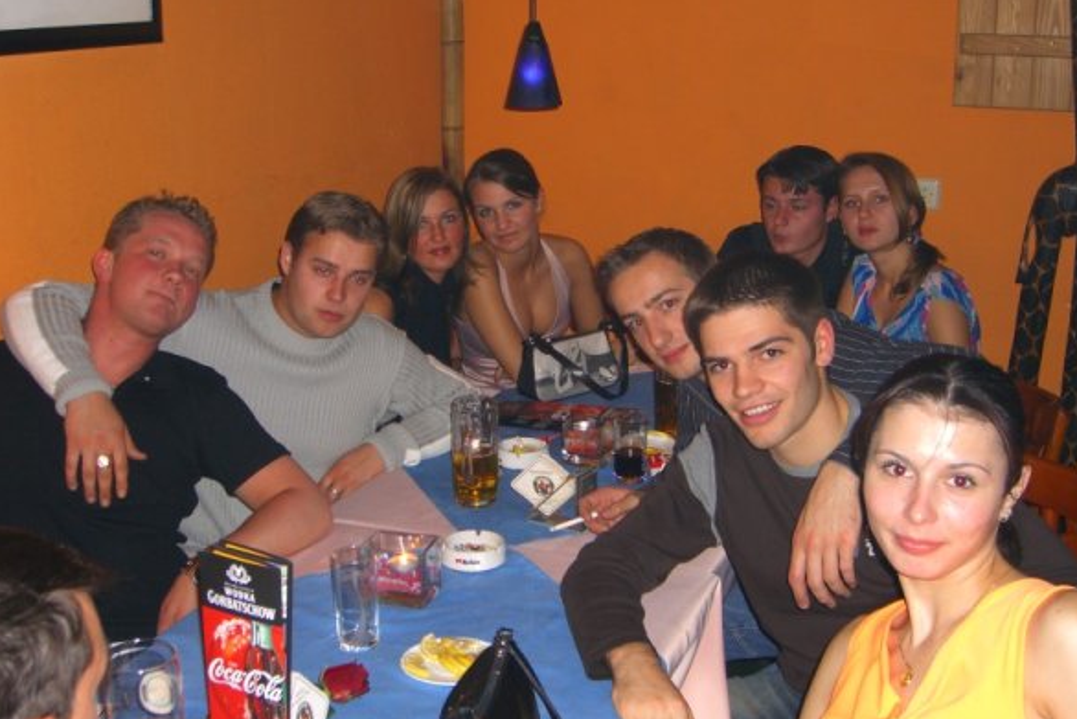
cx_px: 546
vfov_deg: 27.5
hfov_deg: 40.3
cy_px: 344
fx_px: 1466
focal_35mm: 49
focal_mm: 9.5
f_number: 3.1
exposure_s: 1/60
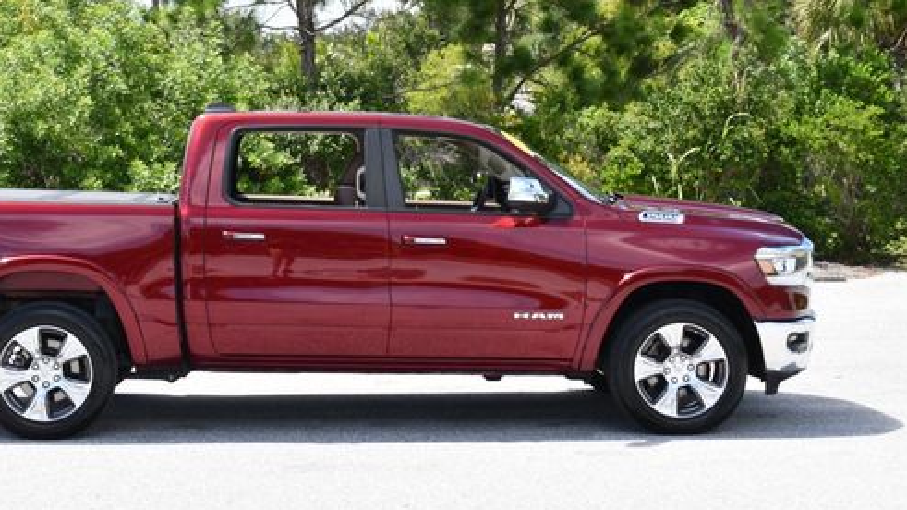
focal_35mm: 71
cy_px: 128
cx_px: 323
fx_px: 1707
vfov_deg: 16.9
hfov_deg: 29.6
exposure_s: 1/250
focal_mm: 26
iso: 200
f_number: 7.1
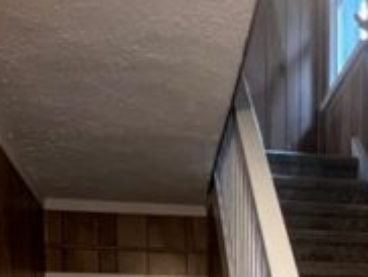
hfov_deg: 33.2
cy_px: 427
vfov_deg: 21.3
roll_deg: +0.1
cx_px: 265
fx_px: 607
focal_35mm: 57
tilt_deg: -4.3
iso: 200
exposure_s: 1/60
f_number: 1.8
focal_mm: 1.57
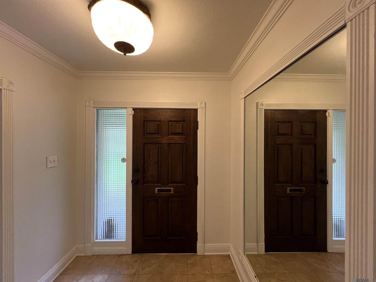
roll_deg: -0.4
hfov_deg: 106.2
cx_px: 188
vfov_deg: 89.9
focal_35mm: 13
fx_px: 141
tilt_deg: -1.4
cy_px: 141
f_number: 1.8
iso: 160
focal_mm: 1.57
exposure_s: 1/60
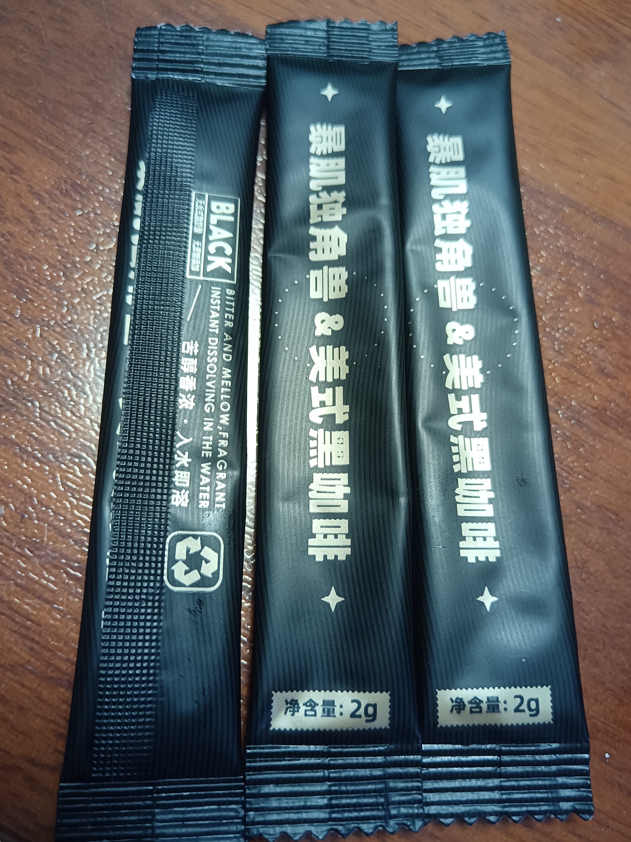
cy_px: 421
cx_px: 316
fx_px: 656
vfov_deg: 65.3
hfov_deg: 51.4
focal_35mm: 27
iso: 556
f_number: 1.9
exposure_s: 1/50
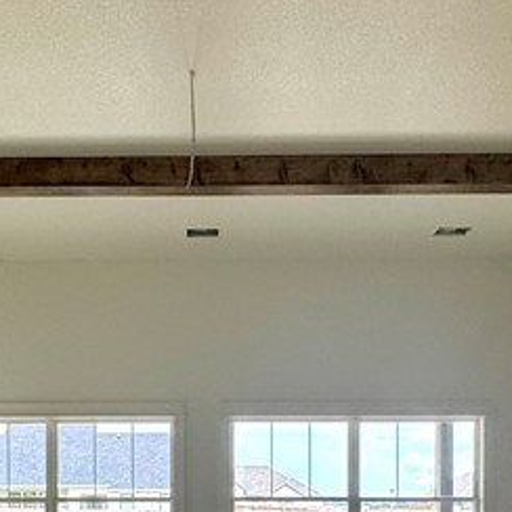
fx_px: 870
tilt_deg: -1.2
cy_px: 518
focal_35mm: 52
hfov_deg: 32.7
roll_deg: +1.1
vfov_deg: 30.4
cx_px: 199
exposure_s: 1/99
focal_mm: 2.22
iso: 64
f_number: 2.2
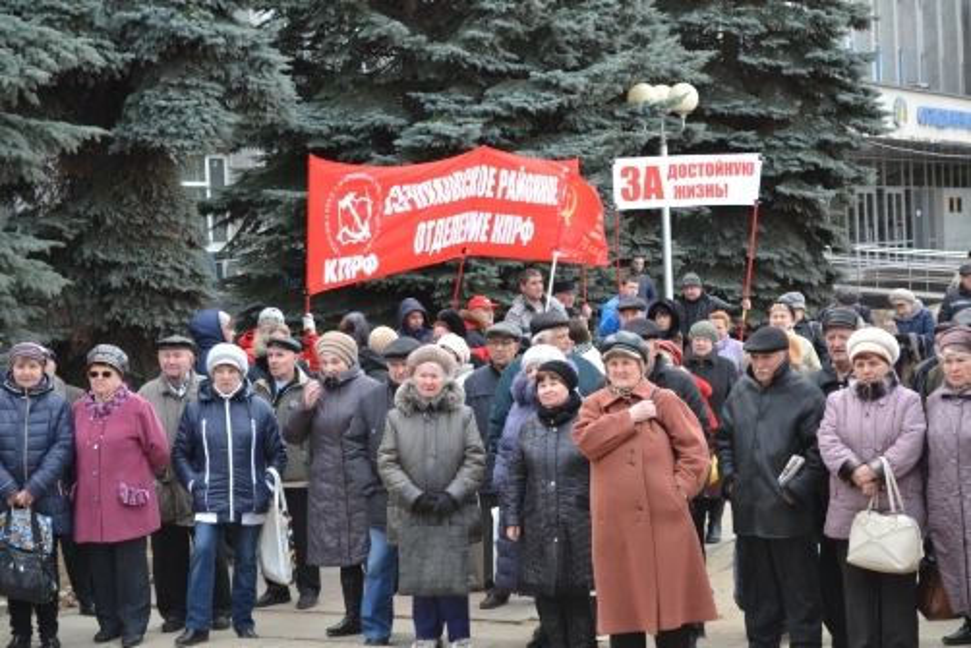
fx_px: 2023
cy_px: 324
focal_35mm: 75
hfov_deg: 27.0
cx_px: 486
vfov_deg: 18.2
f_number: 5.6
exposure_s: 1/125
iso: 250
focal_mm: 50
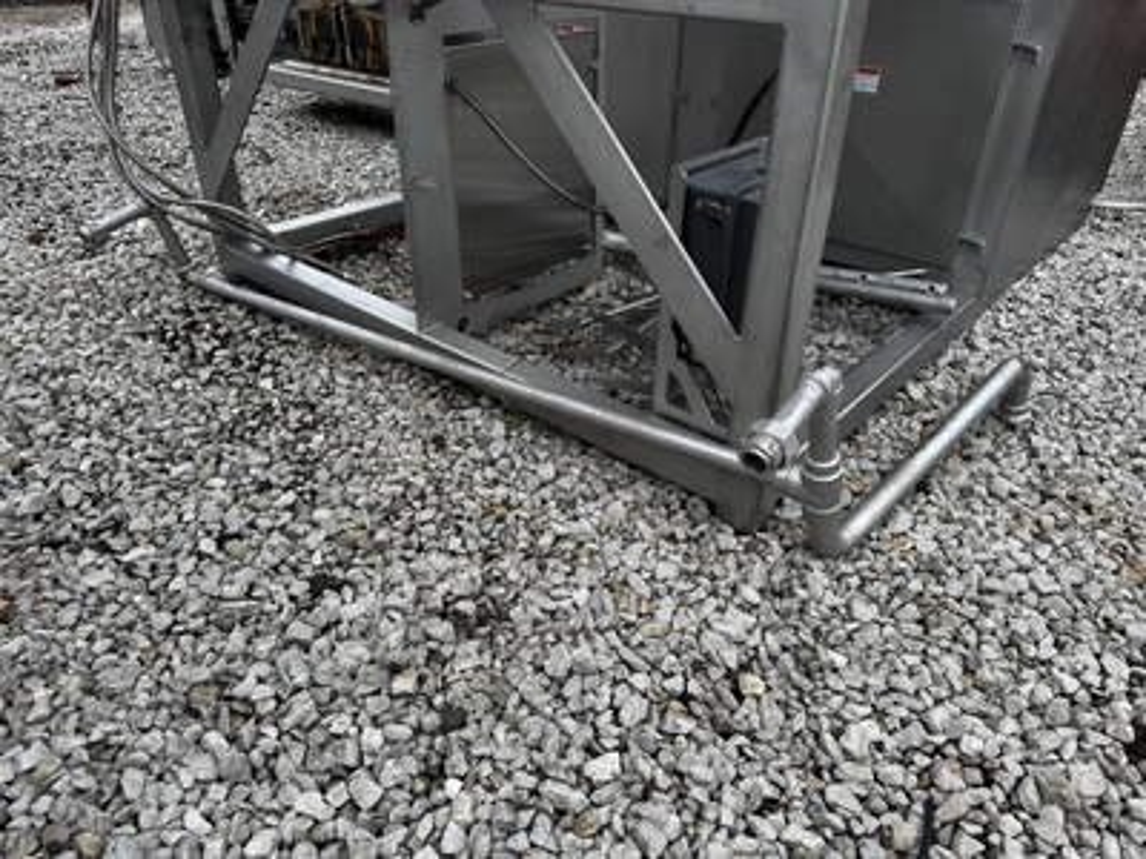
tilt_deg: -32.1
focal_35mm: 24
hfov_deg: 71.6
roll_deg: +0.7
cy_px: 430
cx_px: 573
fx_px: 795
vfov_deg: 56.8
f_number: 1.78
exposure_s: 1/467
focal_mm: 6.76
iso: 80
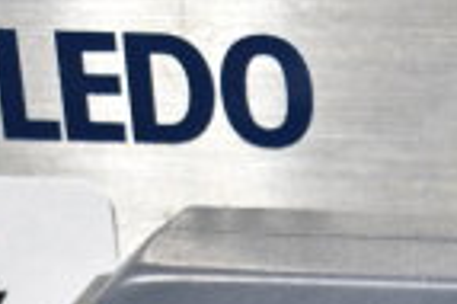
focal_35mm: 218
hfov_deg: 9.0
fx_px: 2764
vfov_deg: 6.1
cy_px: 645
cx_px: 882
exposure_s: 1/50
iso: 640
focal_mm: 34
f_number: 4.5
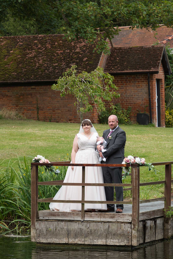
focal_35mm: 170
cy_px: 130
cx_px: 86
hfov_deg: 8.1
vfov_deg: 12.1
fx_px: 1223
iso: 400
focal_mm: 170
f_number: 13
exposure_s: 1/200
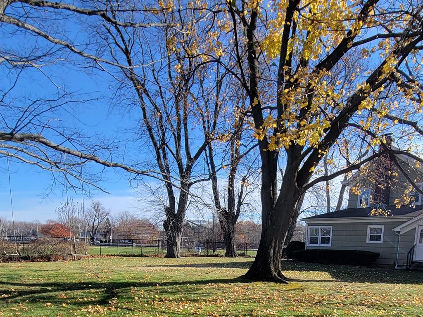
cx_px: 242
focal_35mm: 26
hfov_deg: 67.0
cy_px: 301
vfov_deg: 46.4
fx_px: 318
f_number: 2.2
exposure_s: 1/834
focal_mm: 2.2
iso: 50
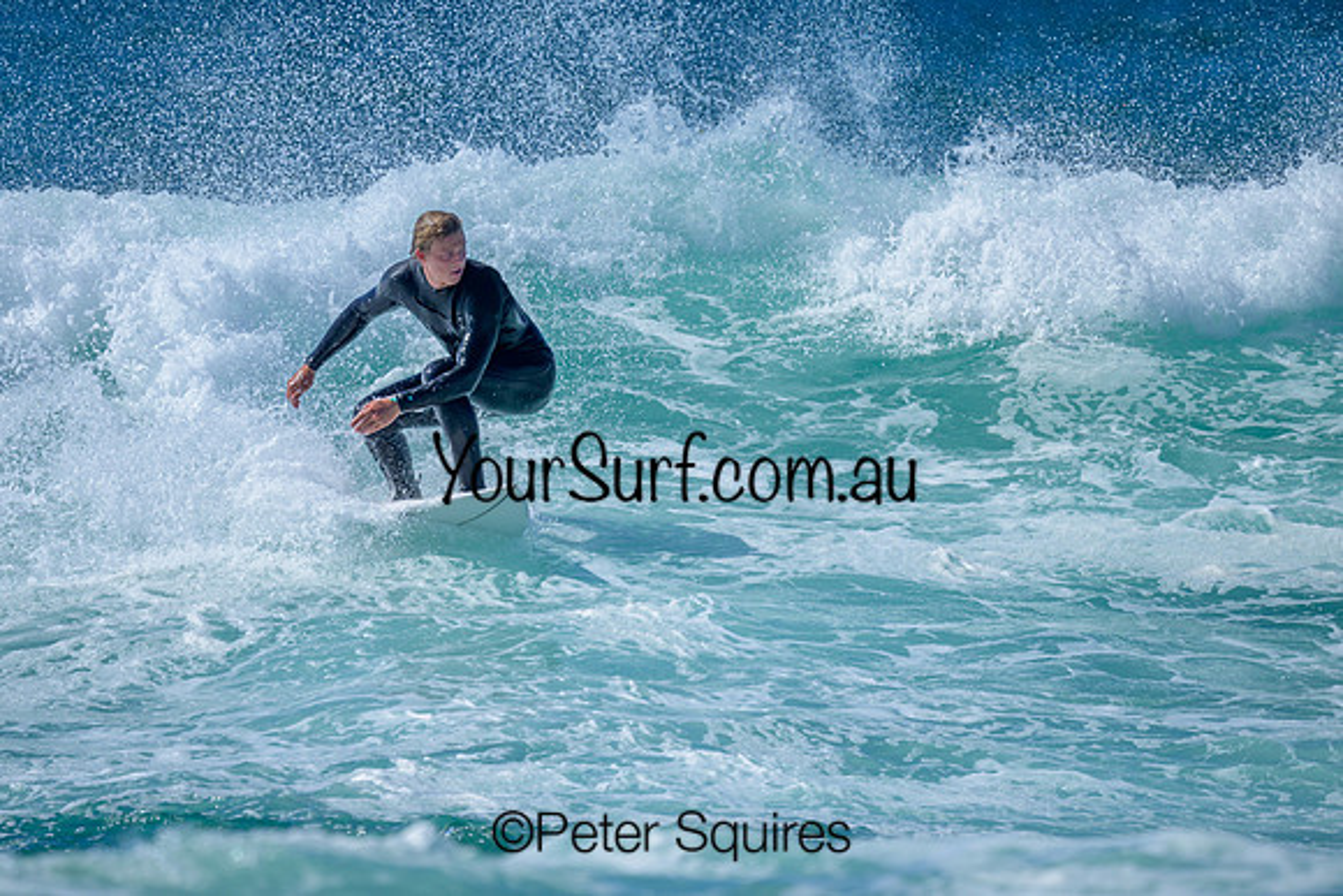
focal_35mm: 1026
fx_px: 38287
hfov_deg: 2.0
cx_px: 504
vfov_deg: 1.3
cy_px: 462
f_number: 6.3
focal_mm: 800
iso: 125
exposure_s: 1/2000
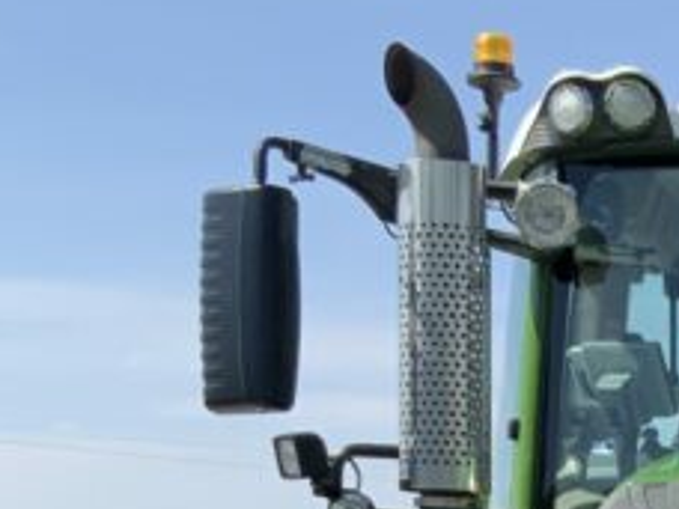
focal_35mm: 130
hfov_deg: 14.3
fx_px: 2550
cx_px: 995
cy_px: 863
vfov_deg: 10.8
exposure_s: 1/1279
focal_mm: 3
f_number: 1.8
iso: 16
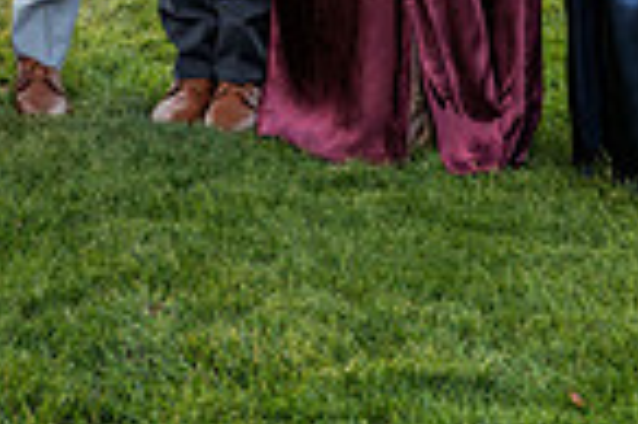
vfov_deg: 7.4
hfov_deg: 11.4
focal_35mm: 179
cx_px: -17
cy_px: -404
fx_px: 3169
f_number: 4
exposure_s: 1/250
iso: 100
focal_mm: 45
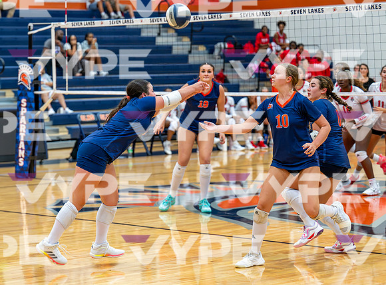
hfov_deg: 16.9
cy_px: 180
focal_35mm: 117
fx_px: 1296
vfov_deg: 12.5
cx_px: 117
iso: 3600
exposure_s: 1/800
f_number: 2.8
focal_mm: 86
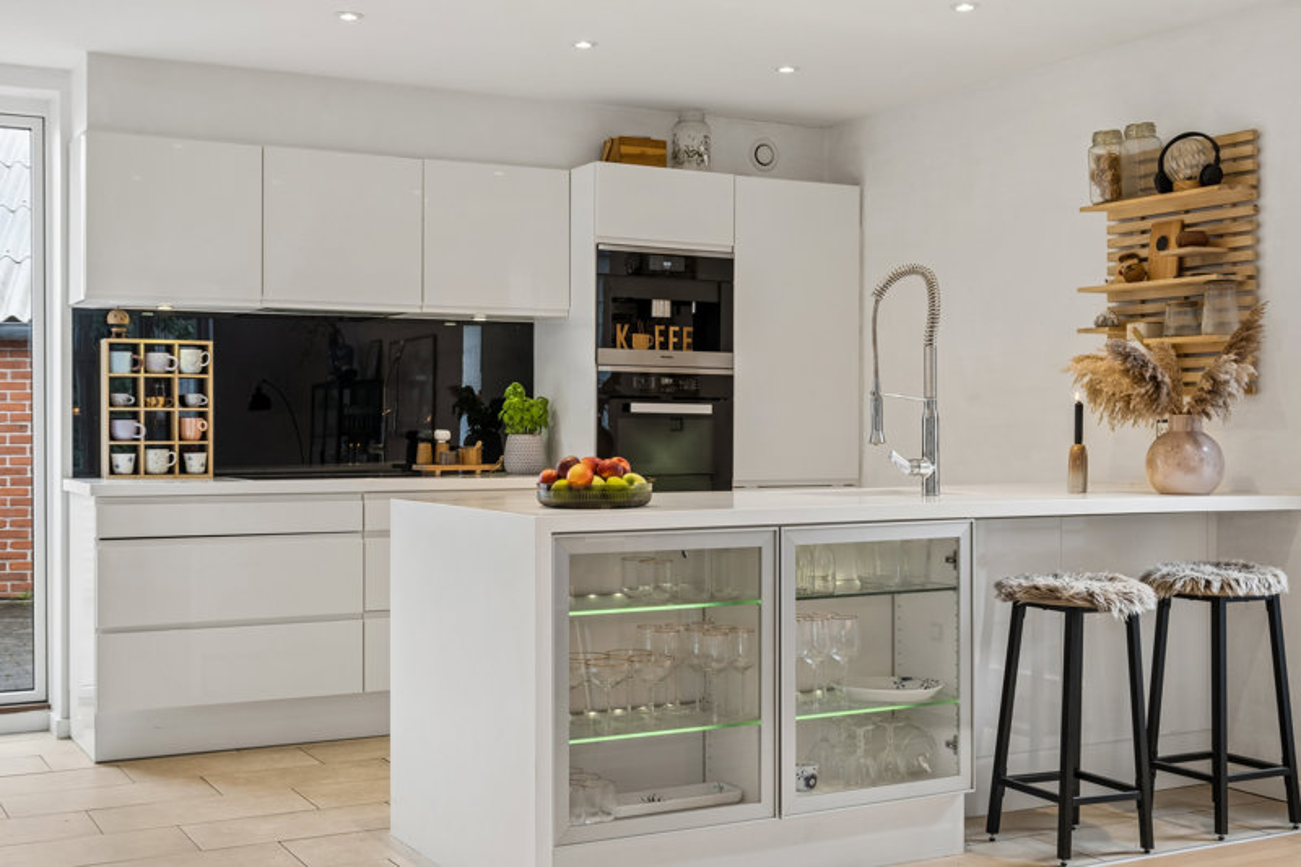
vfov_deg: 31.9
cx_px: 650
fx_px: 1517
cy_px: 434
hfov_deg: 46.4
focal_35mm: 42
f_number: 8
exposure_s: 1/30
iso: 200
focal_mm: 28
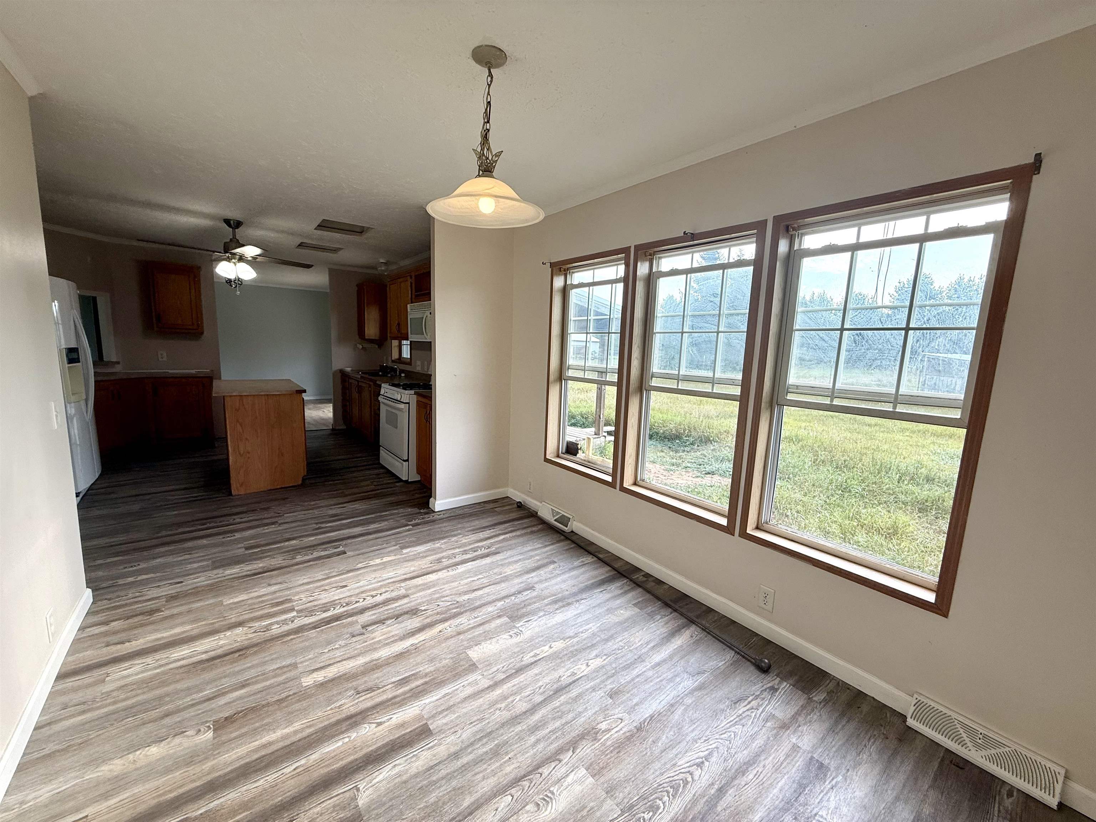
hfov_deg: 102.1
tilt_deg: -7.6
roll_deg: -2.7
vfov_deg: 85.7
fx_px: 443
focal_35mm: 14
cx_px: 548
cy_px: 411
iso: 64
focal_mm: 2.22
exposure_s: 1/162
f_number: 2.2
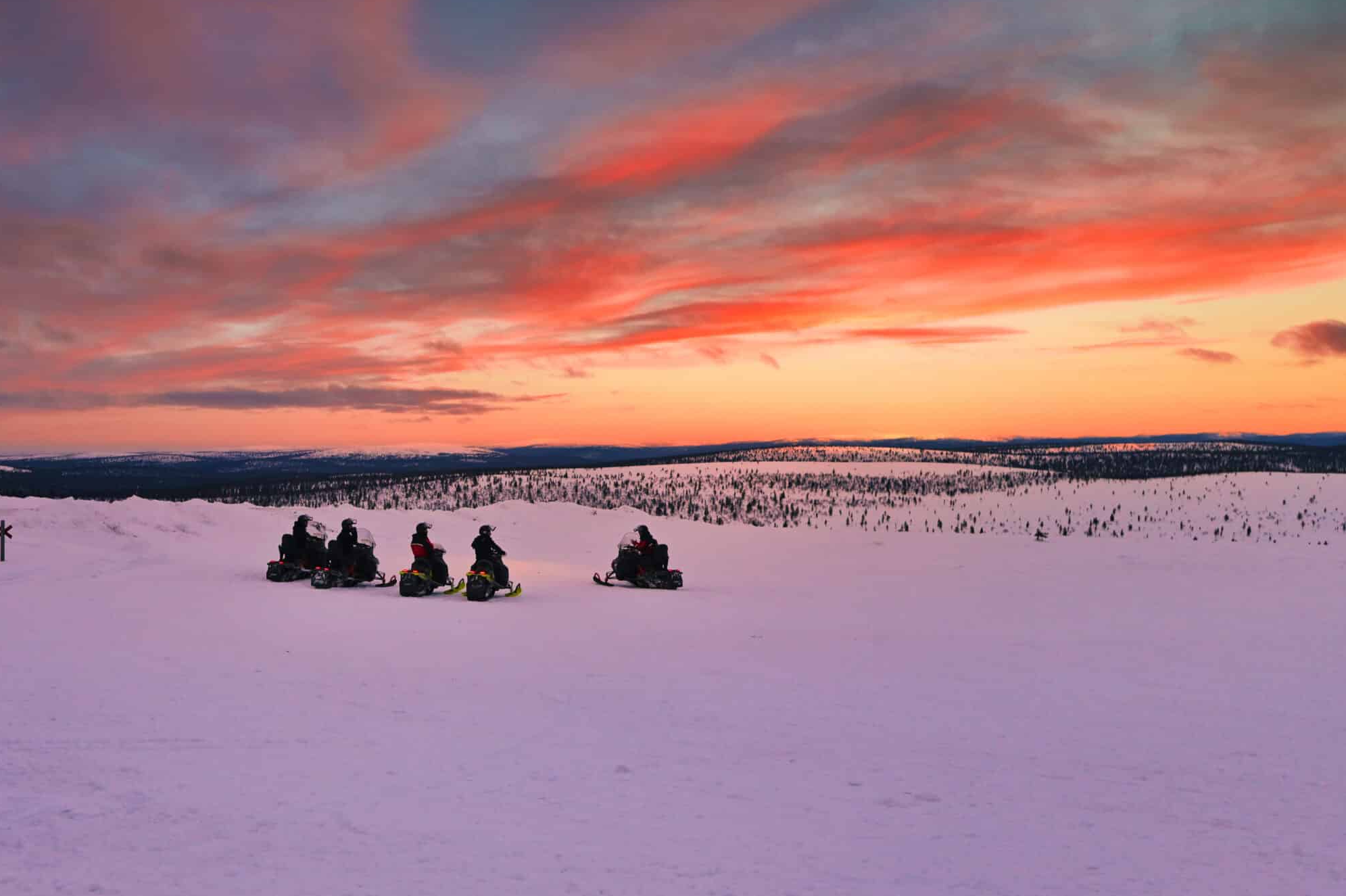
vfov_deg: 29.8
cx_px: 527
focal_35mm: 45
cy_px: 535
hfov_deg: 43.4
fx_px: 1681
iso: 400
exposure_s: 1/125
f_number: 4
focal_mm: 35
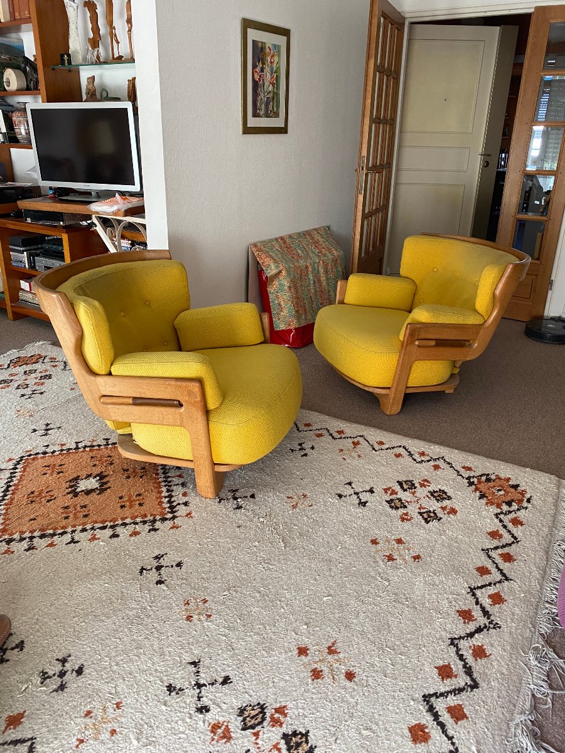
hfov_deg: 53.1
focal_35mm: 26
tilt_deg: -20.1
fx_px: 566
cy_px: 376
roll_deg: -2.5
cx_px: 282
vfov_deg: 67.3
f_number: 1.8
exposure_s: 1/60
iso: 200
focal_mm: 4.25
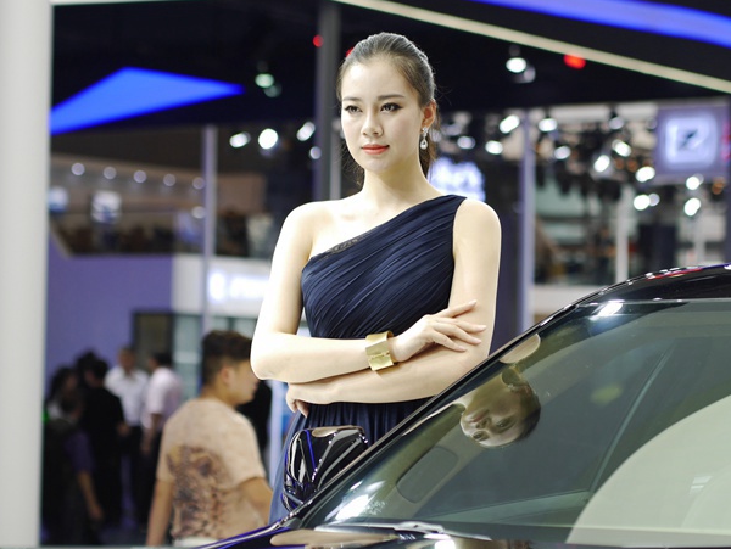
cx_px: 363
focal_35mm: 120
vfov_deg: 12.4
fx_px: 2536
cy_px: 287
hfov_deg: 16.4
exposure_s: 1/250
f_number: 2
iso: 160
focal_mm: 45
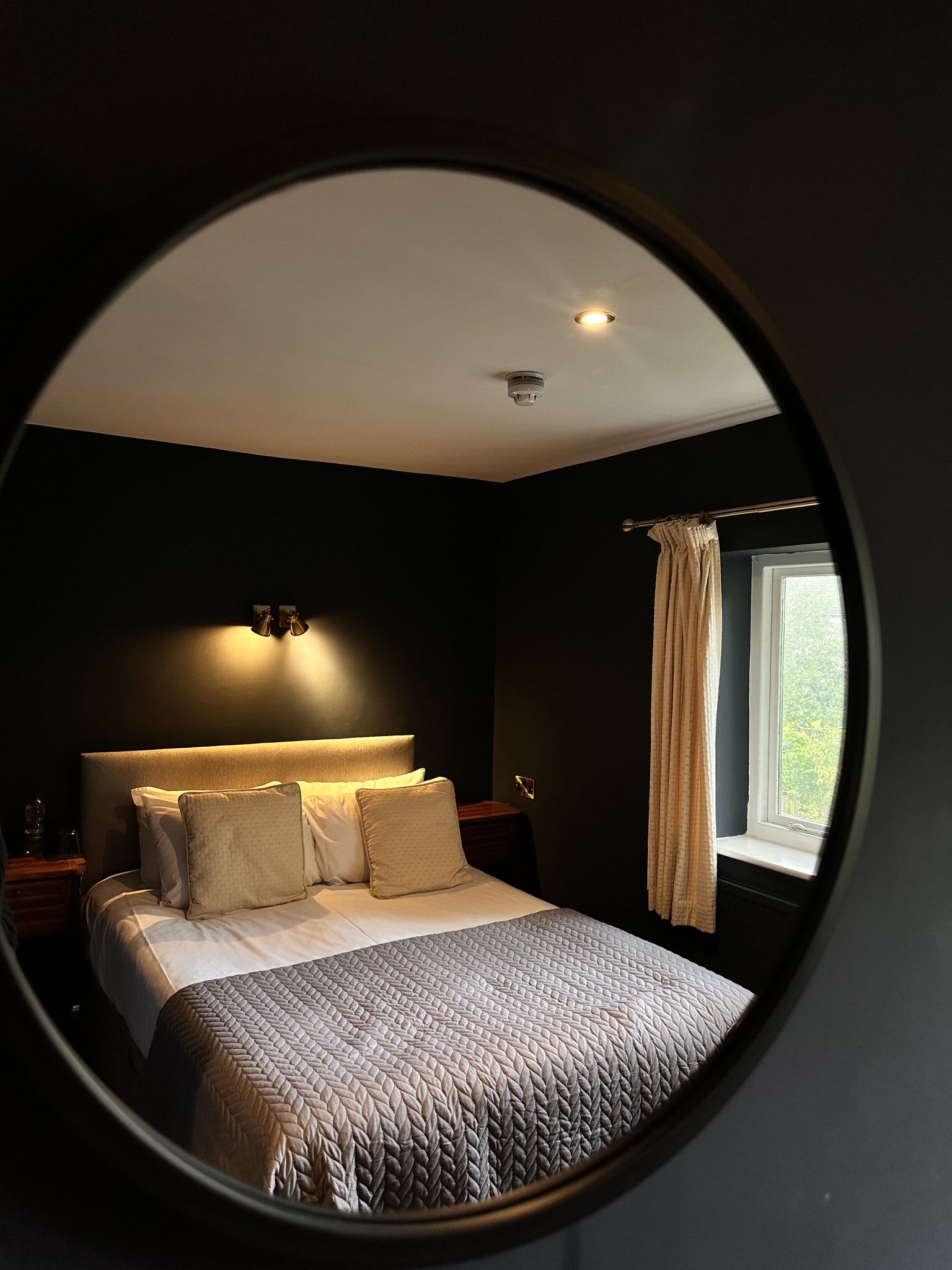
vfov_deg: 71.6
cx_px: 476
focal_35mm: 24
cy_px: 635
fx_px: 880
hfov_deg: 56.8
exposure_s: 1/100
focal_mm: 6.86
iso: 125
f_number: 1.78
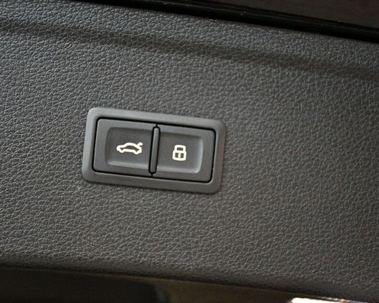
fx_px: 1077
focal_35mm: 96
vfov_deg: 16.0
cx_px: 170
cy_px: 150
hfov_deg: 20.0
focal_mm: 56
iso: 7200
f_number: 4.8
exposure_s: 1/60
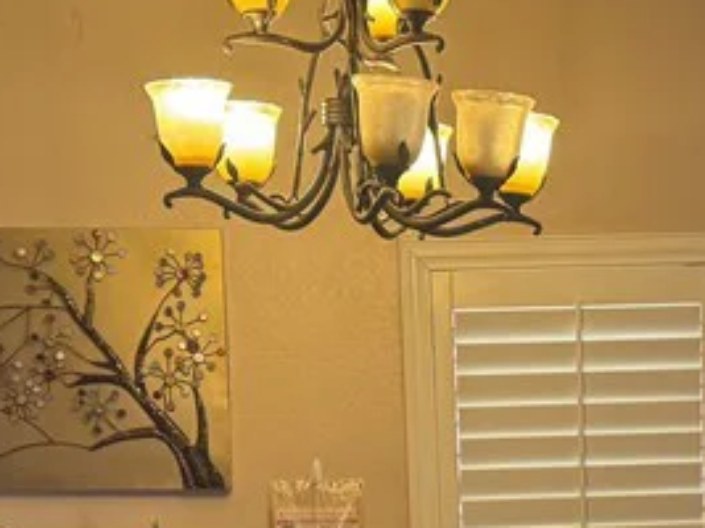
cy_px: 663
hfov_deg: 21.1
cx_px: 552
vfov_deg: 15.4
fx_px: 1873
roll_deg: +1.7
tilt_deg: -2.5
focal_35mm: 92
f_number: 1.78
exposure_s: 1/120
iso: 200
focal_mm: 6.76
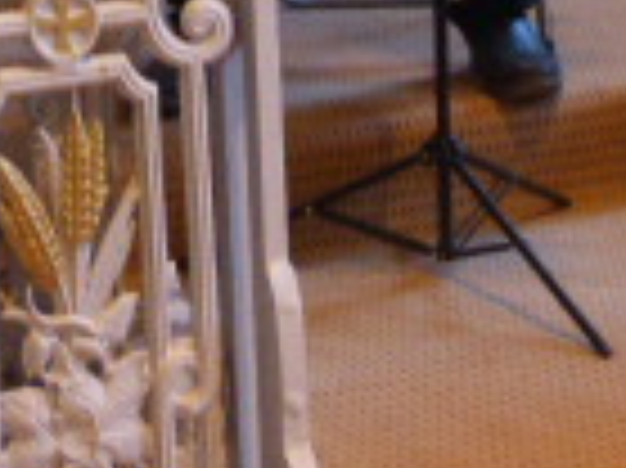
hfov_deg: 17.0
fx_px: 2078
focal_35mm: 115
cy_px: -369
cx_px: 108
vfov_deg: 11.9
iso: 400
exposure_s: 1/10
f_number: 2.8
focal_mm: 4.5
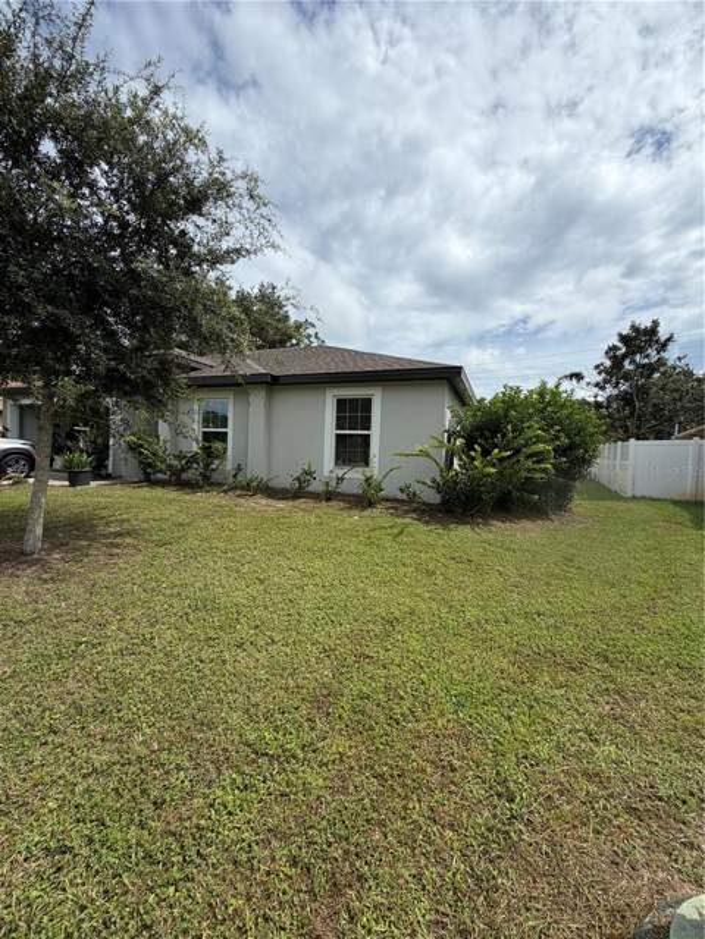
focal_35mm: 14
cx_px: 352
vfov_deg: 102.1
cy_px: 470
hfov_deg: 85.7
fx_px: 380
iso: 20
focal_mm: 2.22
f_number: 2.2
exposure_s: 1/1464
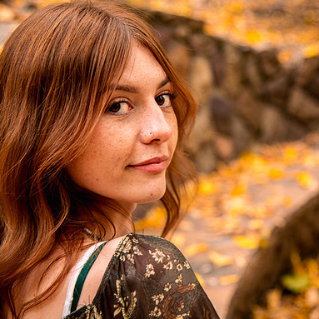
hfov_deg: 20.1
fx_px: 897
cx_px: 222
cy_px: 149
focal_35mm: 86
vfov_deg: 20.2
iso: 400
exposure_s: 1/80
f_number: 4
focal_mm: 62
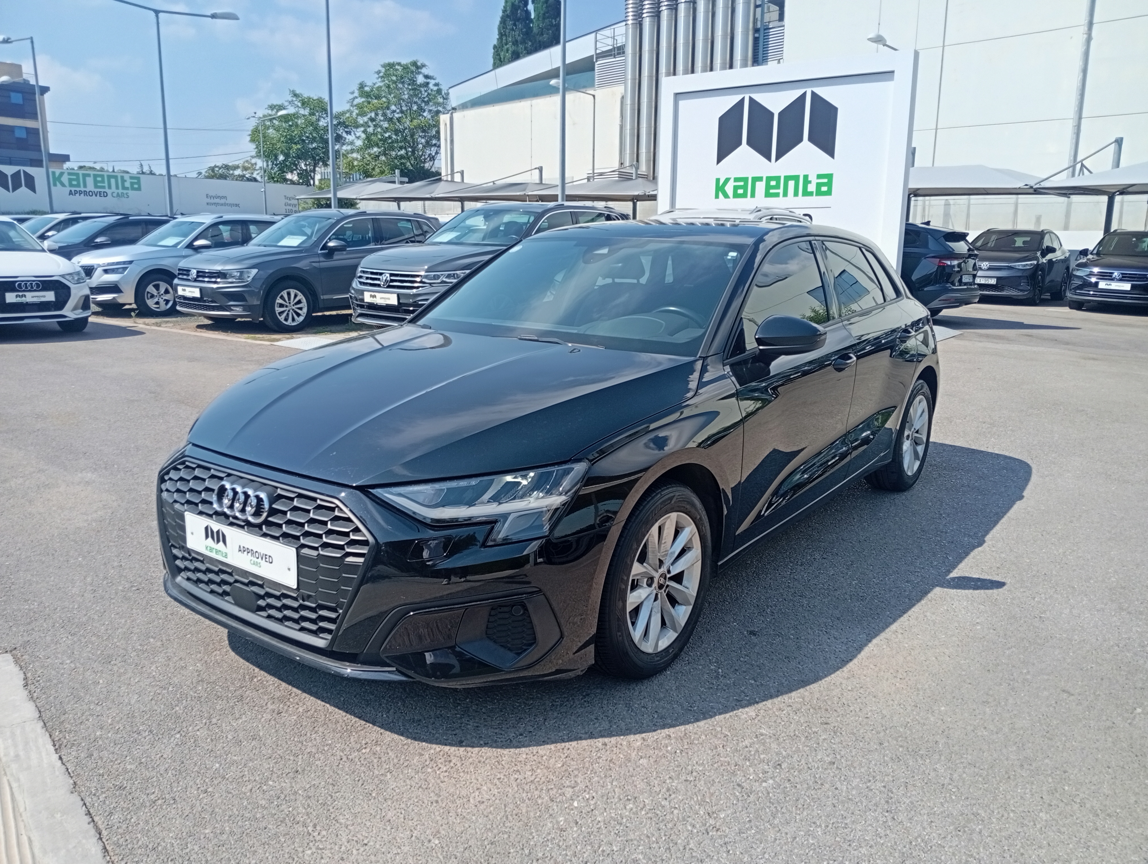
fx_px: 897
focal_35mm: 27
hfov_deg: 65.2
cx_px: 574
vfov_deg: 51.5
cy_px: 432
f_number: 1.8
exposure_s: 1/428
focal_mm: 3.98
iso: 50
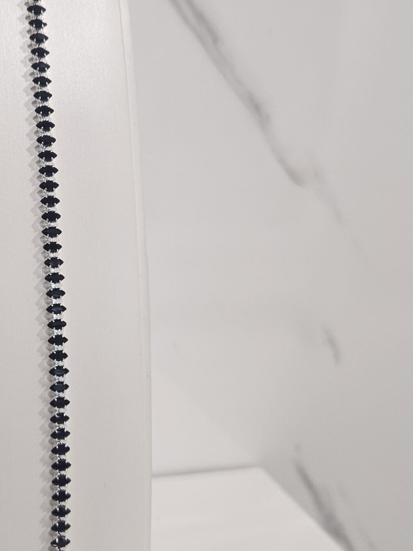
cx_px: 52
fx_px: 700
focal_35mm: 44
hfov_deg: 31.5
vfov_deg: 42.9
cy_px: 272
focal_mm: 5.4
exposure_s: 1/100
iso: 160
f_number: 1.8
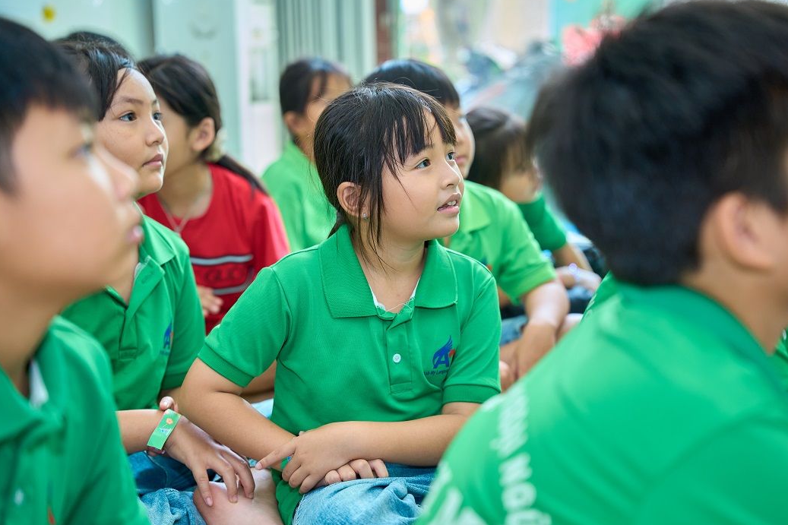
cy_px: 261
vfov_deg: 19.2
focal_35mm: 71
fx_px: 1554
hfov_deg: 28.5
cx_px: 396
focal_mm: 70
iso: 800
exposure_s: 1/250
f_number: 2.8
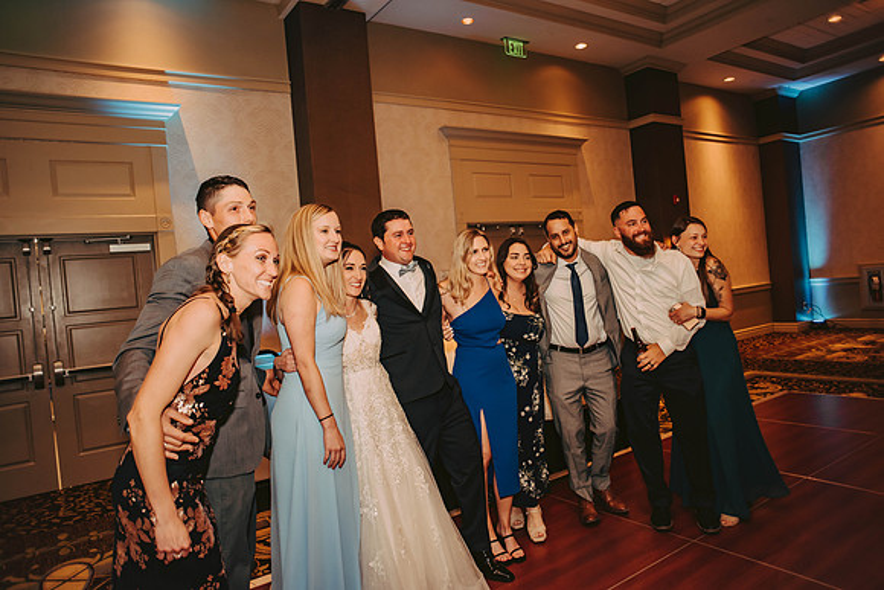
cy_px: 295
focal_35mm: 24
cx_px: 442
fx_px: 589
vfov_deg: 53.2
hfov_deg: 73.7
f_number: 2.8
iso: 800
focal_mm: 24
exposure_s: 1/125
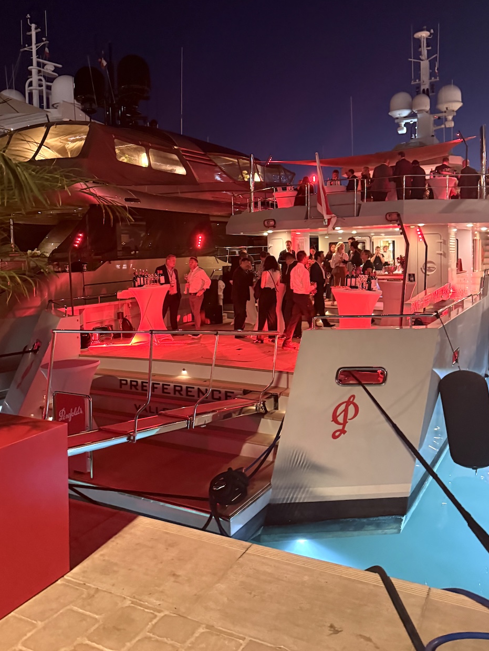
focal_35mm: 29
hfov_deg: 48.2
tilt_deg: -3.8
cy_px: 269
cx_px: 258
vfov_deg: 61.3
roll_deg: +0.8
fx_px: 546
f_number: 1.78
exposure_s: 1/33
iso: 1000
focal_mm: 6.76
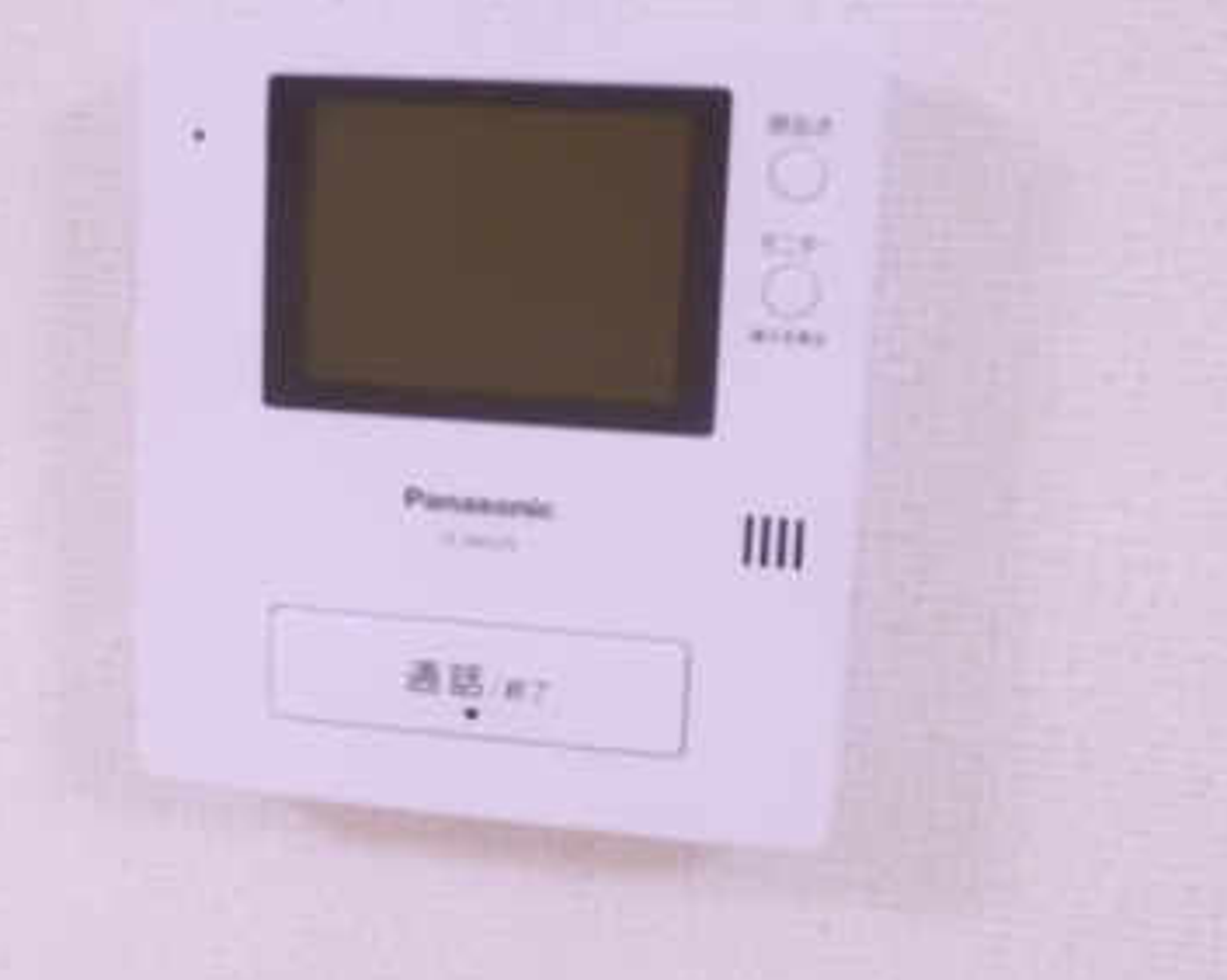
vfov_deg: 32.7
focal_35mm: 46
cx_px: 511
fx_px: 1670
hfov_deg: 40.2
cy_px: 414
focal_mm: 4.7
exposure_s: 1/80
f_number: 2.8
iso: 400
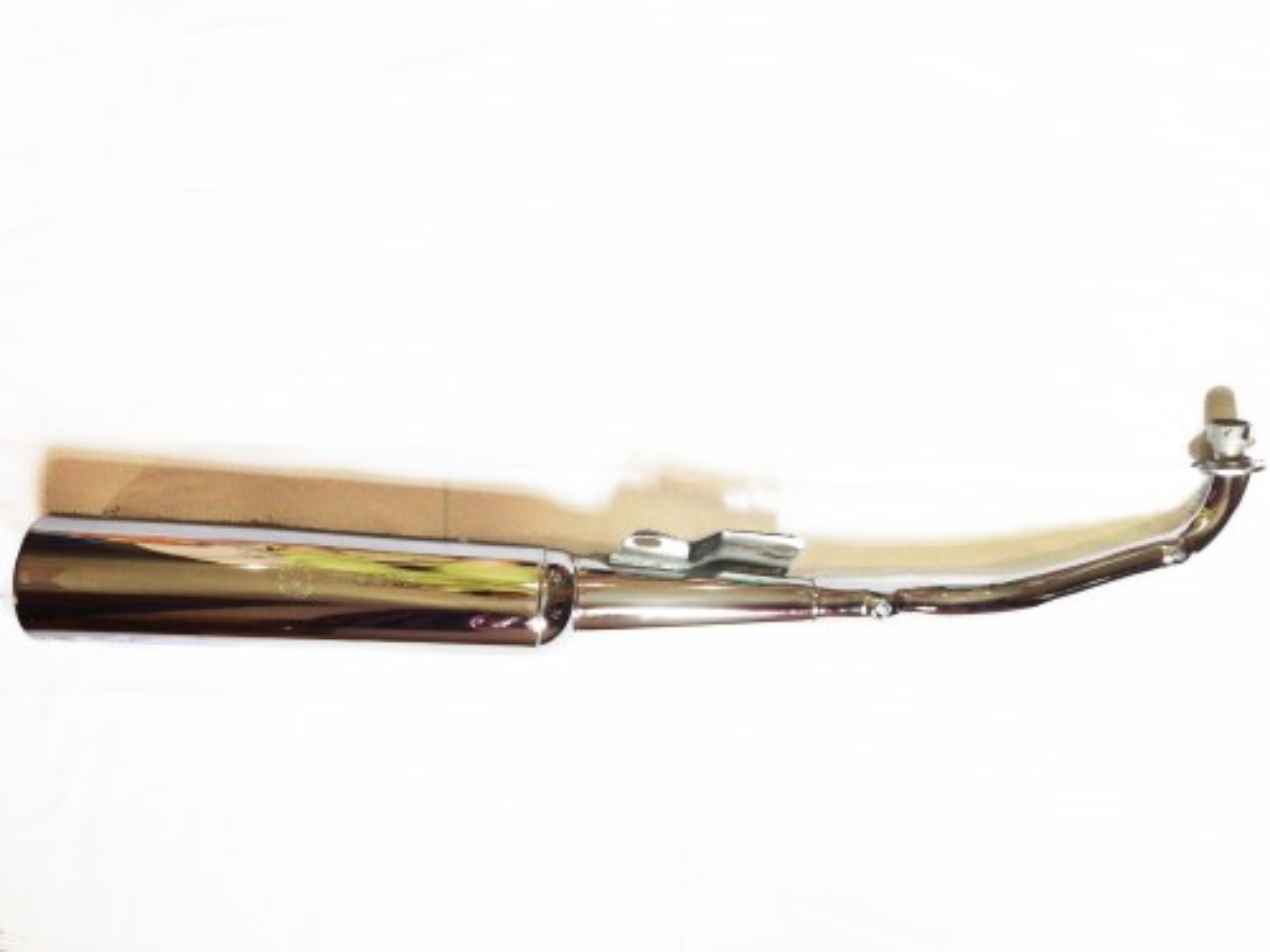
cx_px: 635
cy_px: 476
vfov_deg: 42.9
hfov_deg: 55.4
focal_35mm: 33
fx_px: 1211
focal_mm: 4.12
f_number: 2.4
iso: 64
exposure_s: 1/40
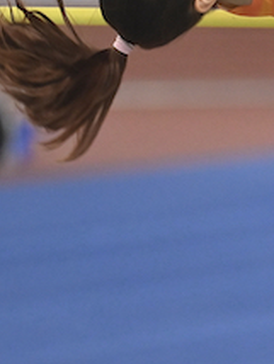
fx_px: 7573
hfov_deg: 2.1
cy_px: -63
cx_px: 313
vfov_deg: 2.8
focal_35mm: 719
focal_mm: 200
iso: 2000
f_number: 3.2
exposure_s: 1/640
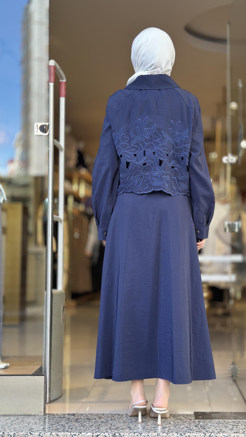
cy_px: 218
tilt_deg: +2.5
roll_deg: -0.6
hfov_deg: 22.6
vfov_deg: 39.2
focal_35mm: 53
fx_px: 615
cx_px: 153
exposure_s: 1/172
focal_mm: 6.86
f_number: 1.78
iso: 125
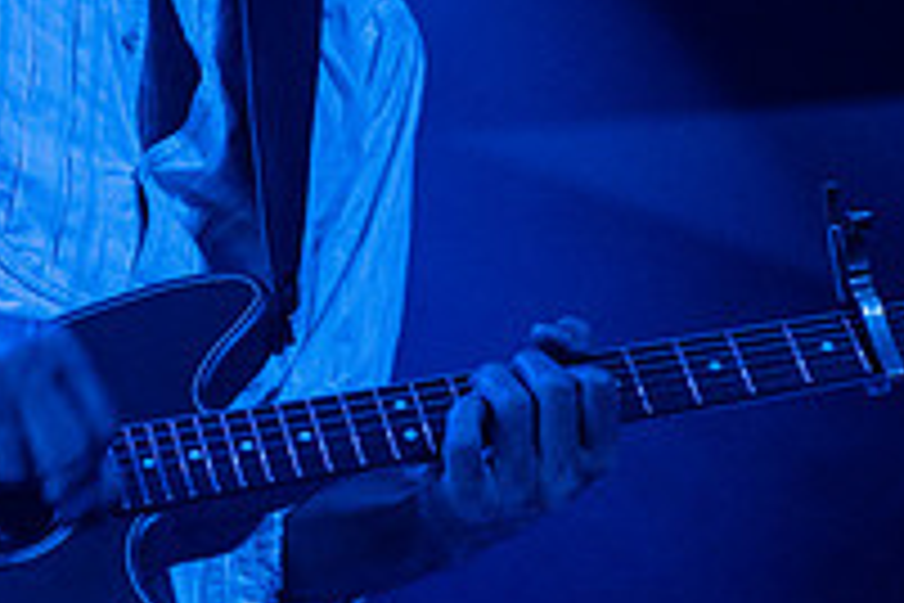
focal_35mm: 179
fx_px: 4495
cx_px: 225
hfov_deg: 11.5
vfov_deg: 7.6
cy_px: 20
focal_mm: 62
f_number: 3.2
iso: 2500
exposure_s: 1/160
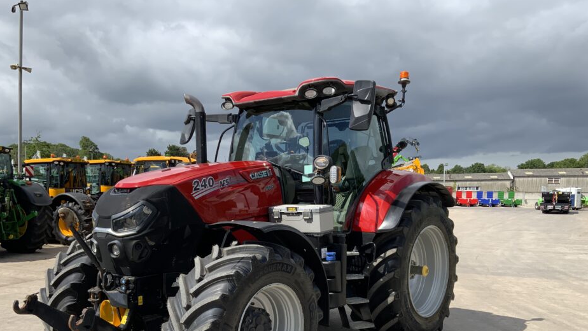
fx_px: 546
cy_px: 243
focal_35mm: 35
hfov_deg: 56.6
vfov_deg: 33.2
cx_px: 283
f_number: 1.8
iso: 16
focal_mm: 3
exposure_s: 1/1848
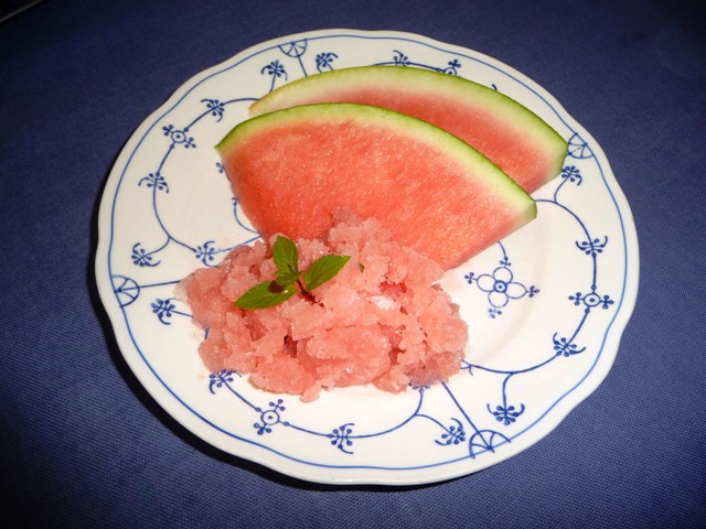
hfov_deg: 63.4
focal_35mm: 28
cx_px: 353
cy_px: 264
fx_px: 571
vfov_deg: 49.7
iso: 100
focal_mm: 4.7
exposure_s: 1/30
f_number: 3.3
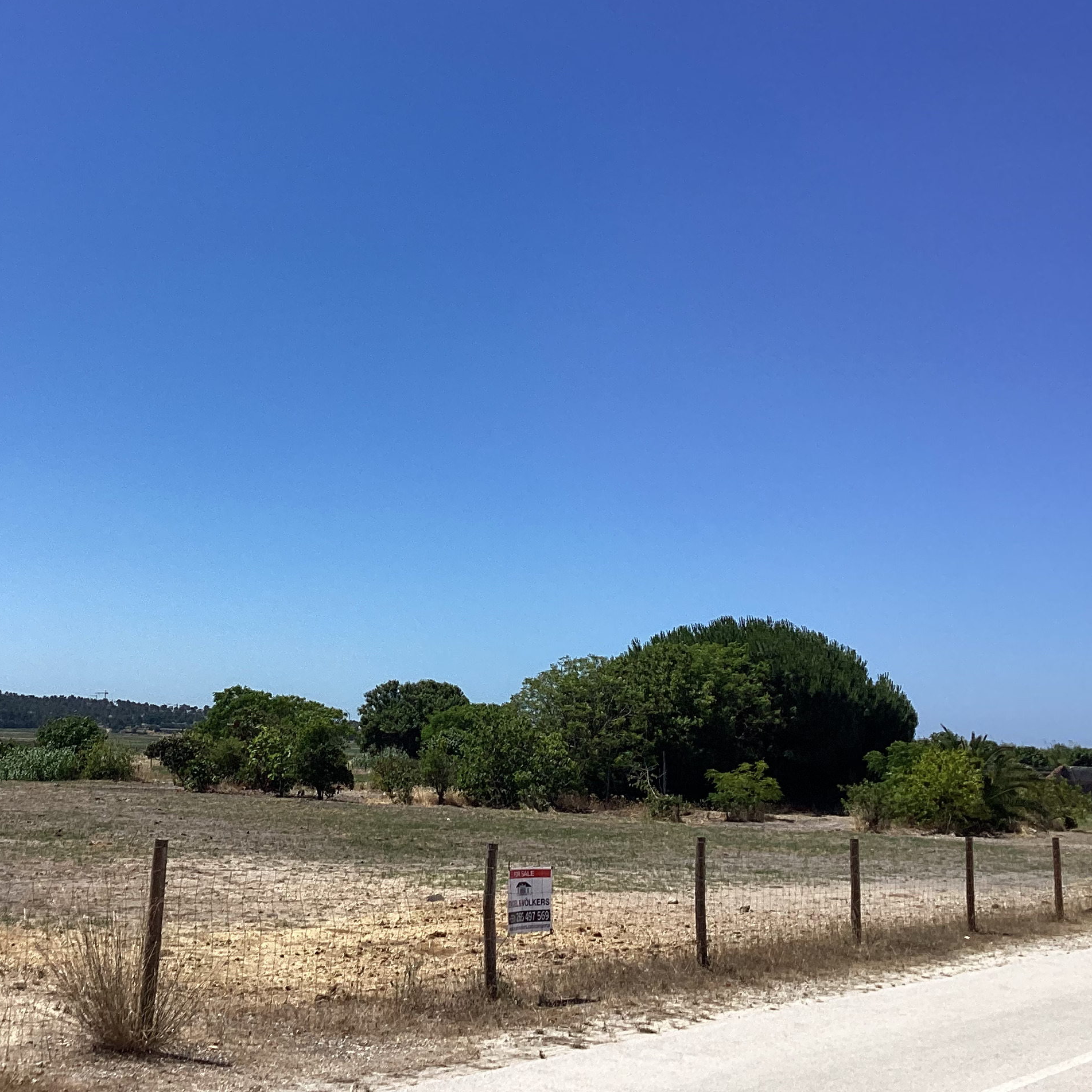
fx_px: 1677
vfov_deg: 35.9
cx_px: 278
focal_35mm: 47
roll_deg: -0.1
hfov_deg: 35.3
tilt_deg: +9.6
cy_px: 440
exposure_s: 1/1942
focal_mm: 3.3
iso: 25
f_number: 2.4
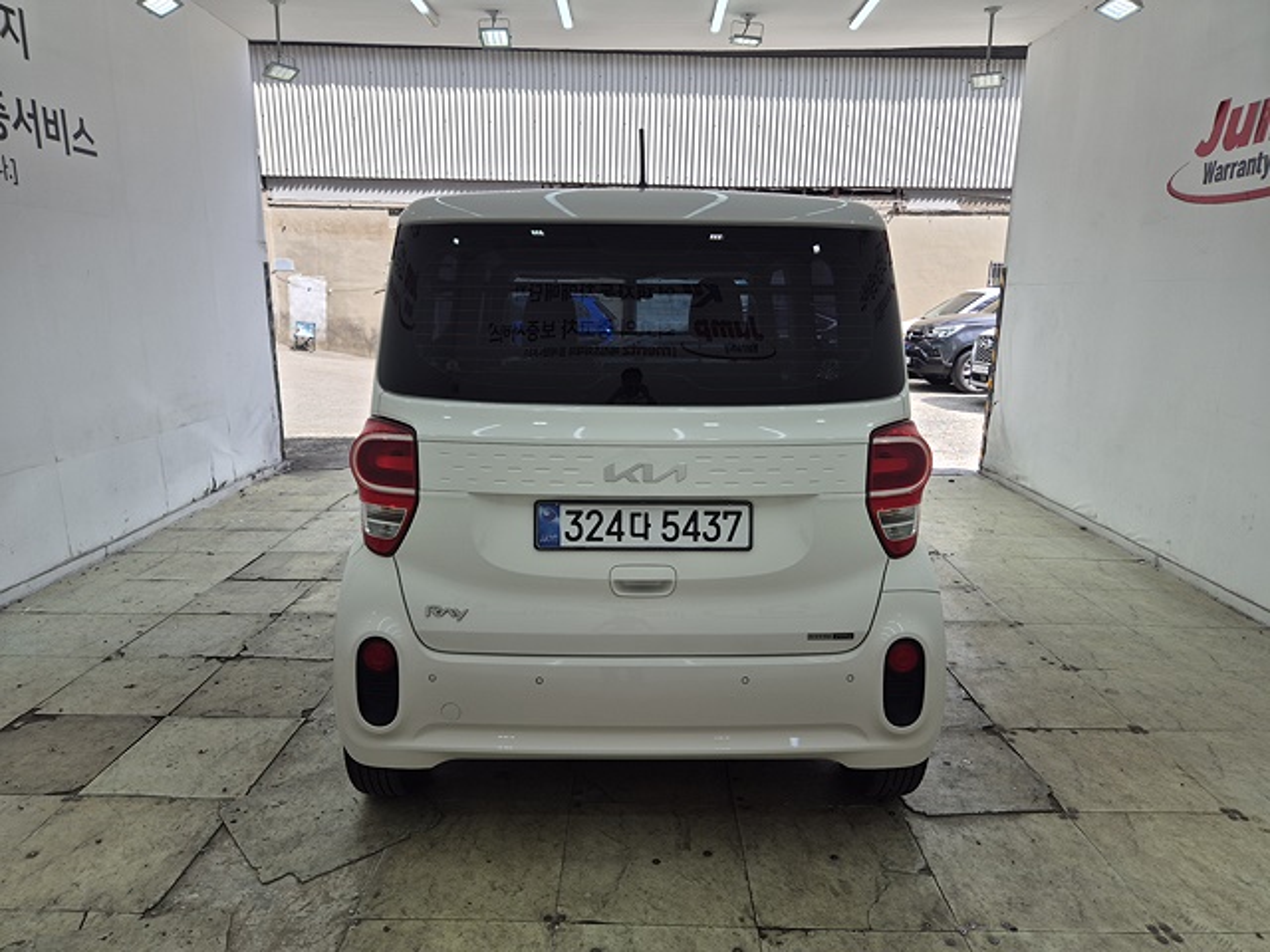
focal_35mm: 23
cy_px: 476
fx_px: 844
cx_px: 635
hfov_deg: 73.9
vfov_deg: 58.9
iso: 25
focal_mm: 5.4
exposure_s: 1/782
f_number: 1.8
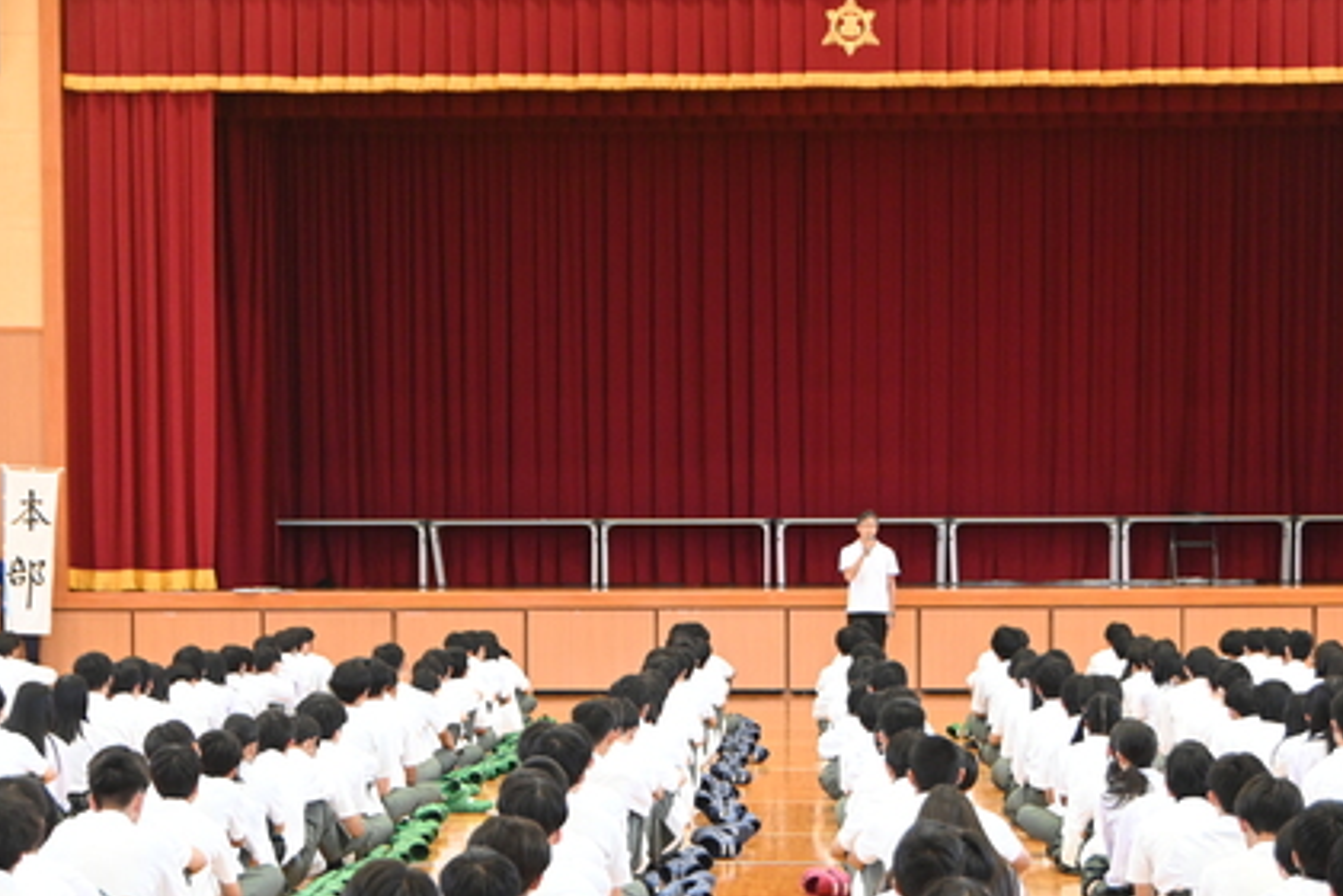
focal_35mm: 100
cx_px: 716
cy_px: 520
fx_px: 3730
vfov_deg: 13.7
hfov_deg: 20.4
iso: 2800
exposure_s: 1/125
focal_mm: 56
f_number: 4.8
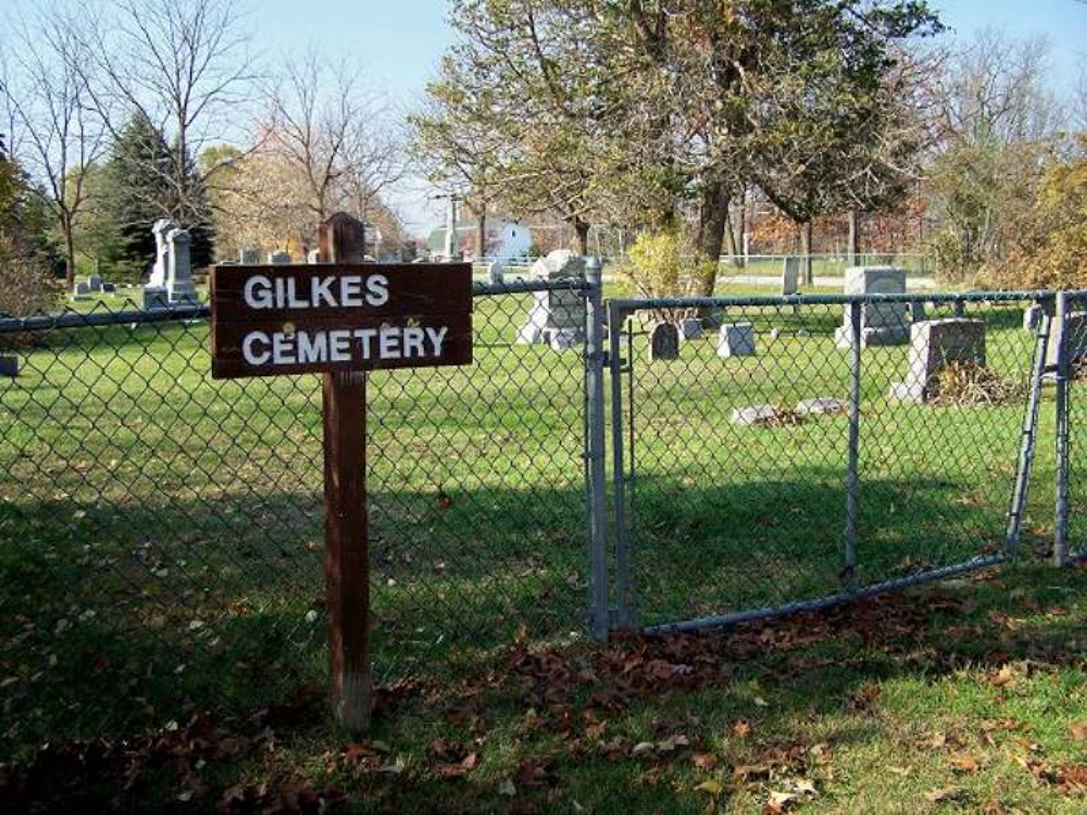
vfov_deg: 37.7
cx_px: 544
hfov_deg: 49.0
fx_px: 1193
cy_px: 408
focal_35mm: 38
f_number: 2.8
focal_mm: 6.3
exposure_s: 1/400
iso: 64
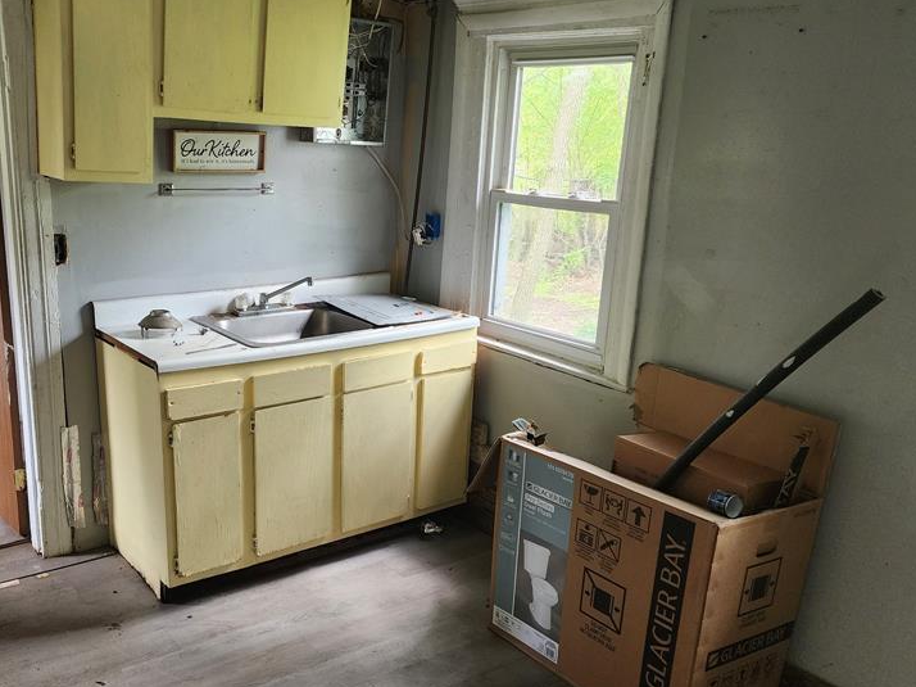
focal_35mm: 33
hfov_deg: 54.5
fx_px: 873
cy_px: 384
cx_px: 327
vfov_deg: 42.9
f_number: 1.8
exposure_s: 1/120
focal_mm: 6.4
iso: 250
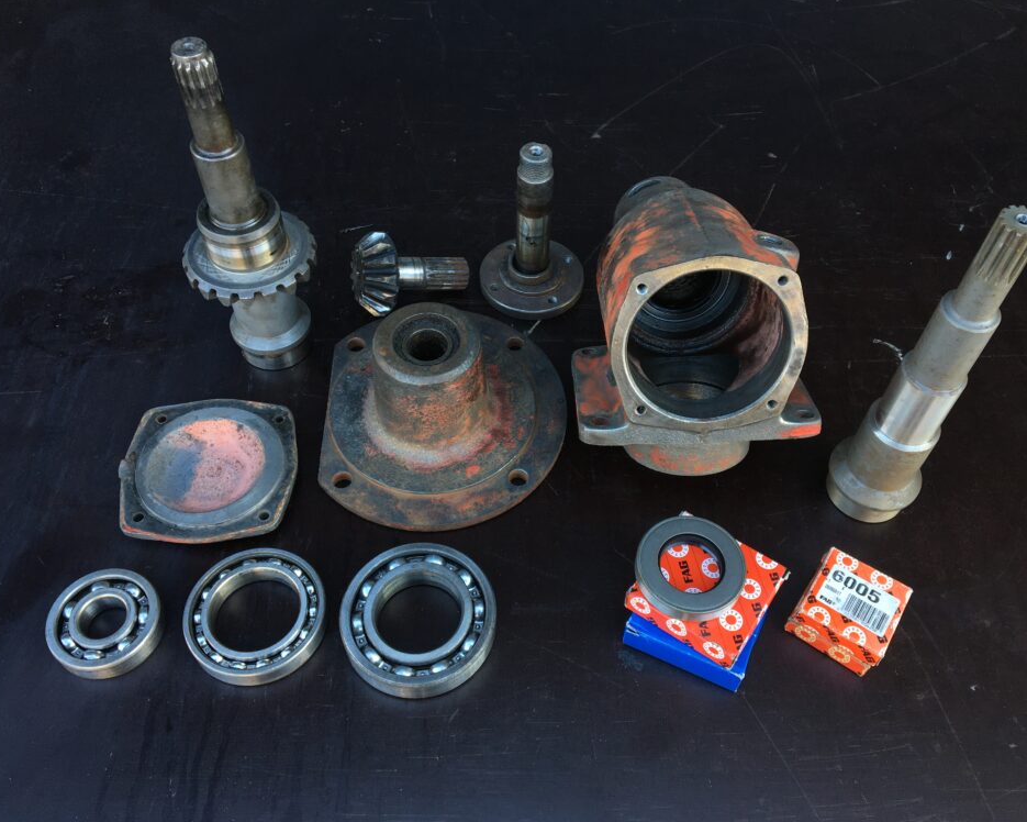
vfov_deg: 47.1
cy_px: 418
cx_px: 536
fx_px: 942
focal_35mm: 31
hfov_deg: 57.2
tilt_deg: -51.5
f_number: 2.2
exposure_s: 1/50
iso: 25
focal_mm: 4.15
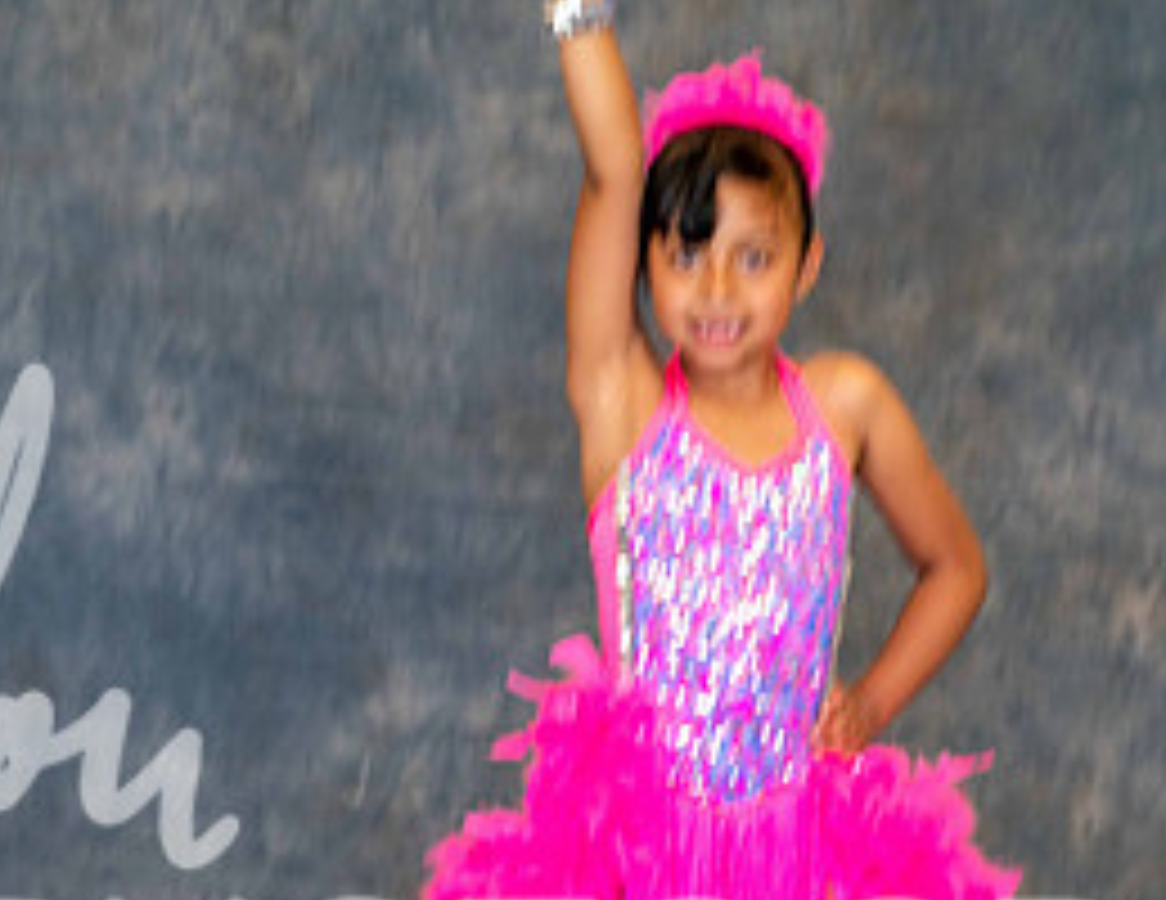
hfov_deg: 9.0
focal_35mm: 217
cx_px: 230
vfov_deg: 7.0
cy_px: 744
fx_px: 7388
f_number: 2.5
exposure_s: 1/160
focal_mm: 85
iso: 1000
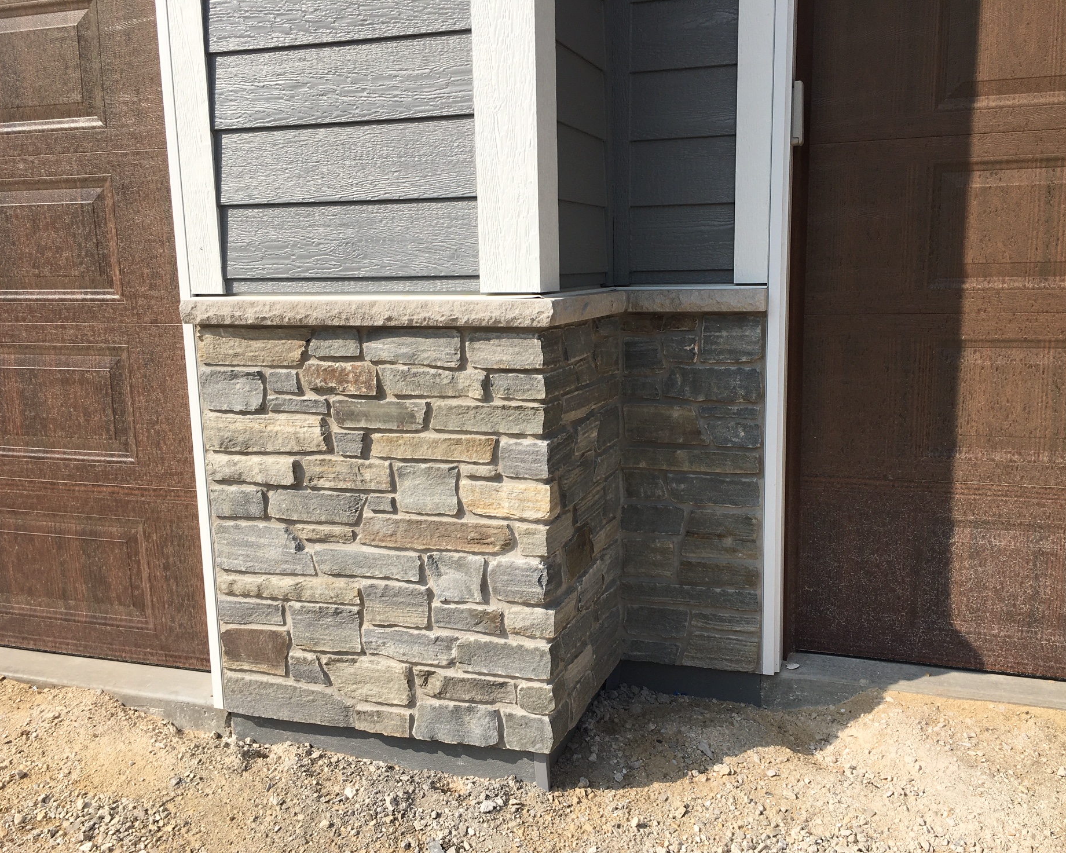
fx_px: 978
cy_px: 437
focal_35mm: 31
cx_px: 562
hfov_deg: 57.1
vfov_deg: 47.1
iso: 25
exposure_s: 1/1923
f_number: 2.2
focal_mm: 4.15
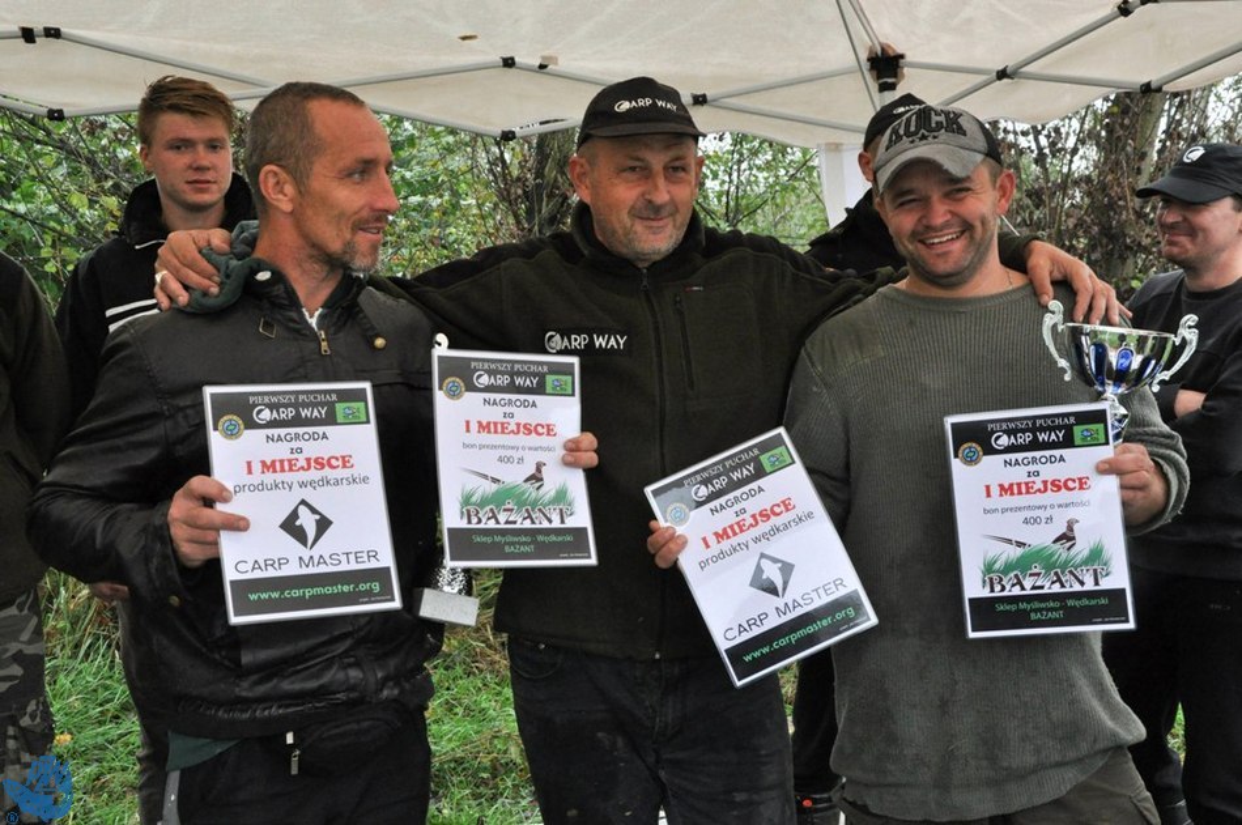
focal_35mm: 48
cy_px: 412
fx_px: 1654
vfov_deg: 28.0
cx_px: 621
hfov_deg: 41.2
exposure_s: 1/125
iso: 1000
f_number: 10
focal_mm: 32
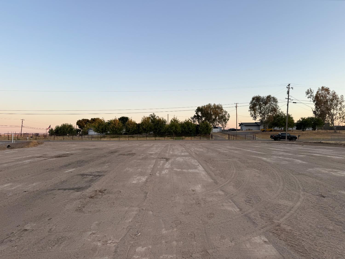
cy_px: 130
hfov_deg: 71.6
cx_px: 172
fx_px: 239
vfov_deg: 56.8
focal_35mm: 24
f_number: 1.78
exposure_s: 1/602
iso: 80
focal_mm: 6.76
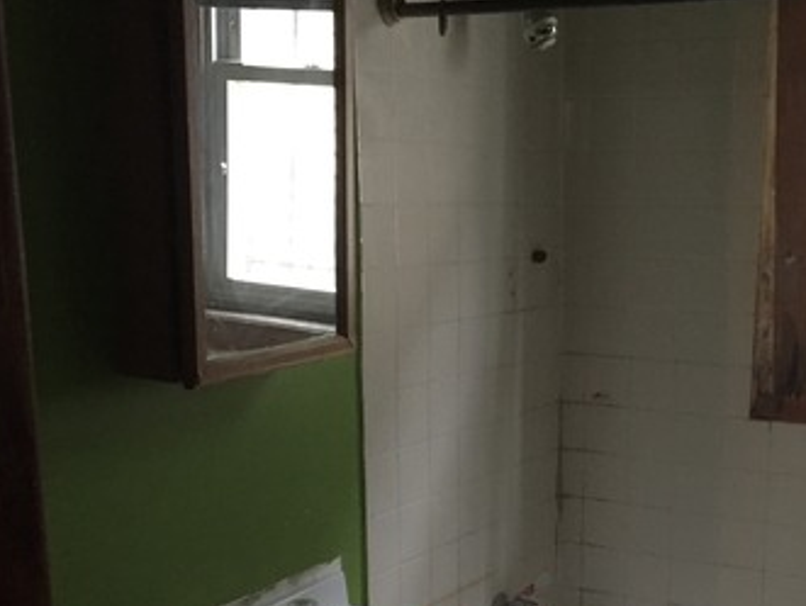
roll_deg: +0.0
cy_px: 487
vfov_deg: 25.7
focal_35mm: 56
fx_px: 1305
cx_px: 558
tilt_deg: -13.3
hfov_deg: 33.9
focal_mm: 4.15
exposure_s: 1/15
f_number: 2.2
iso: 640
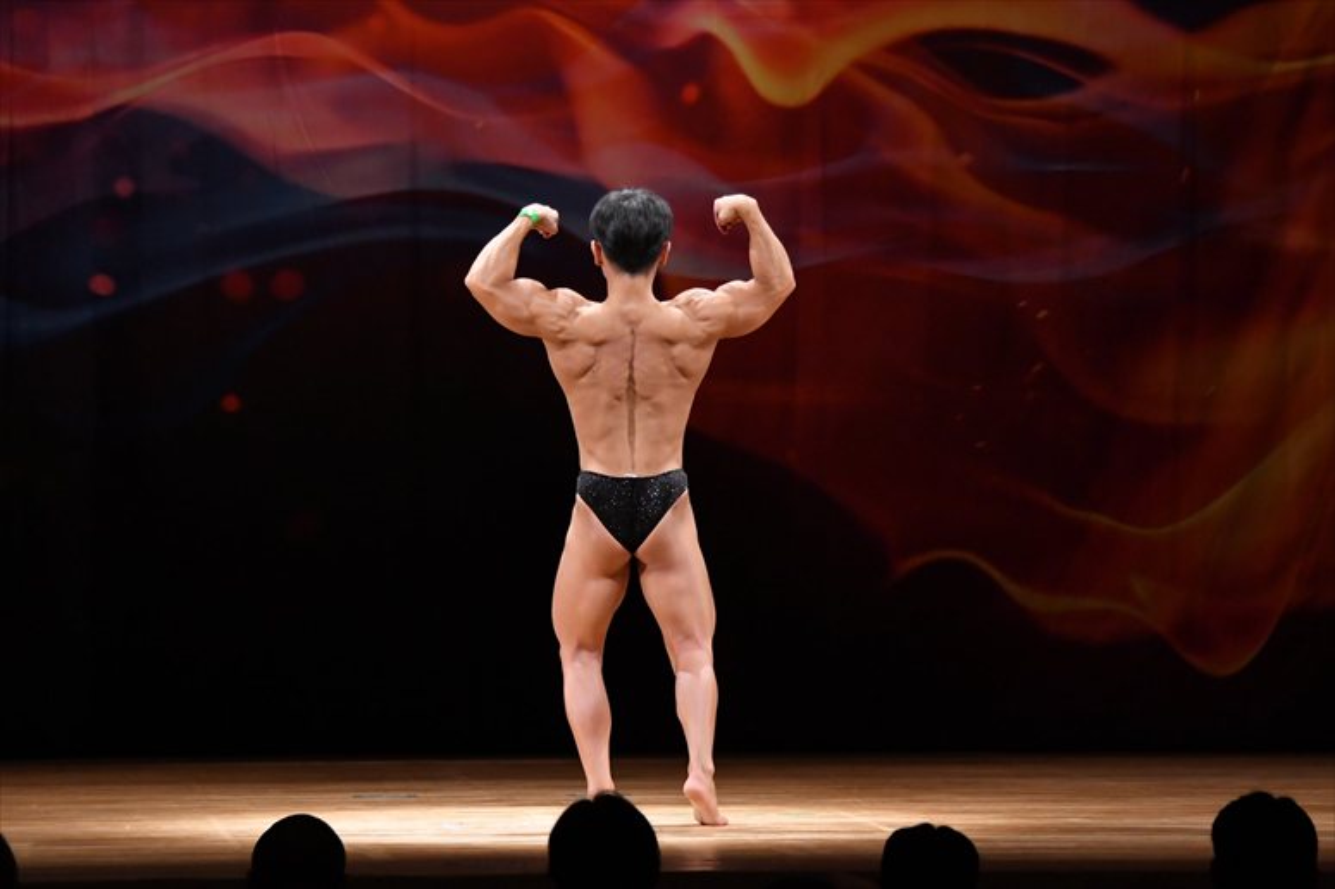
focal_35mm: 202
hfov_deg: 10.2
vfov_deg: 6.8
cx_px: 668
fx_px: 7487
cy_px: 444
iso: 4000
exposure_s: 1/400
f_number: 5.6
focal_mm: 135
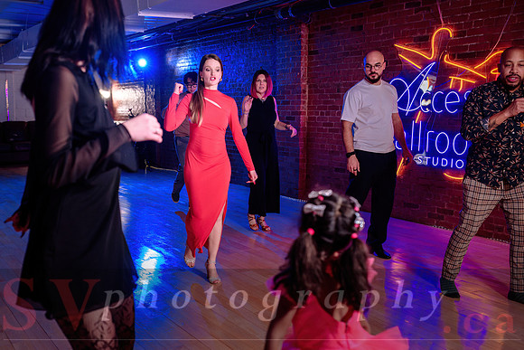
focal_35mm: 37
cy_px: 191
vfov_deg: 35.9
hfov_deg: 51.8
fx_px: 539
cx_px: 233
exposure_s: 1/160
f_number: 2.8
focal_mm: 33
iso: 500
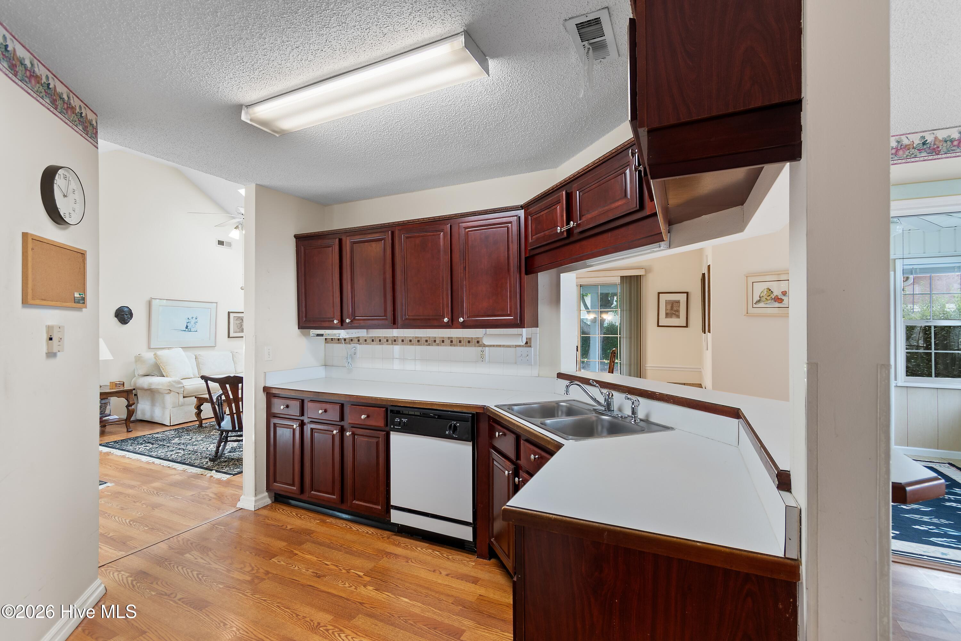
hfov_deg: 100.4
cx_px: 480
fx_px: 400
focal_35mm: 15
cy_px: 320
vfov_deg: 77.3
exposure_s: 1/4
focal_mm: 10
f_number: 4.5
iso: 100
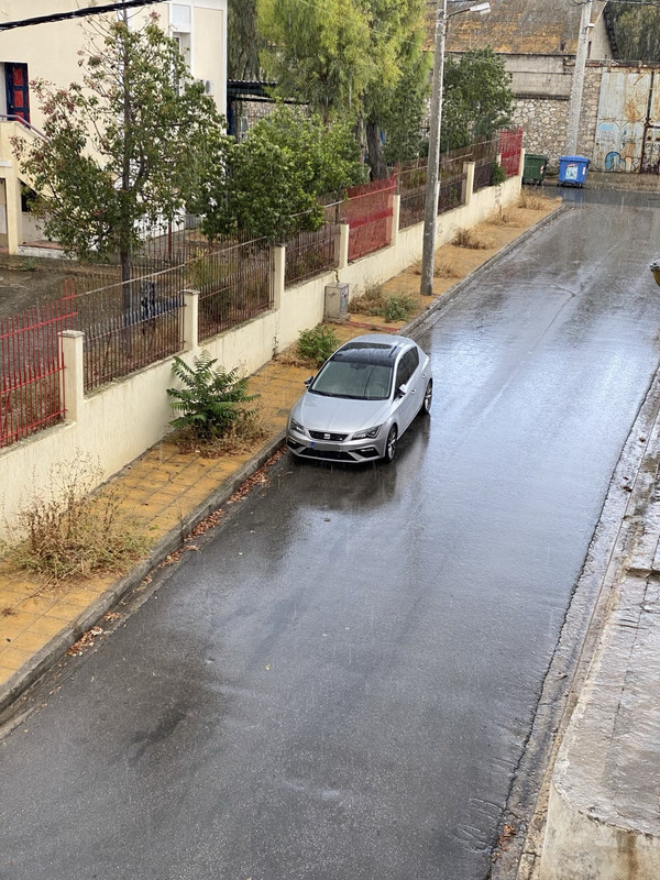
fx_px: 1322
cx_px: 330
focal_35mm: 52
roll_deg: -2.1
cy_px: 440
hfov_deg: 28.0
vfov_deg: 36.8
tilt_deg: -16.2
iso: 20
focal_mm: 6
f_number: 2
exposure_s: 1/220
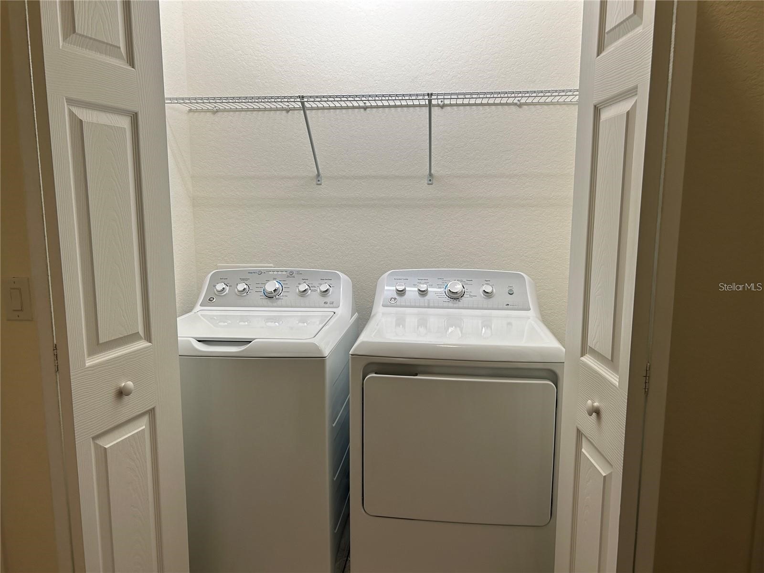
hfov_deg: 67.3
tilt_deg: -9.3
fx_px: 574
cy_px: 286
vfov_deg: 53.1
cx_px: 382
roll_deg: +0.6
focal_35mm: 26
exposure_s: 1/120
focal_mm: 5.7
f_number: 1.5
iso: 50
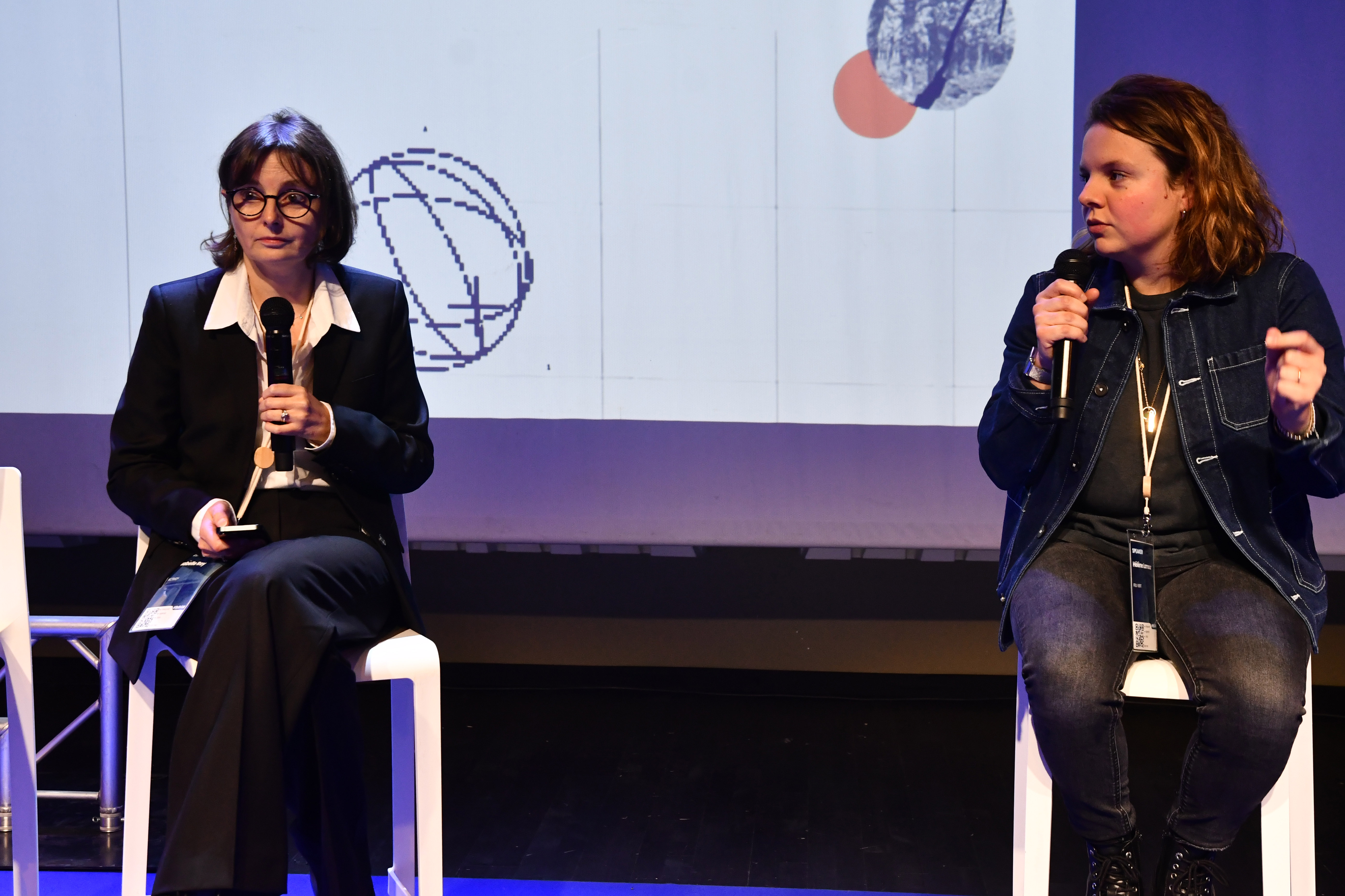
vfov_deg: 26.5
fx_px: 1905
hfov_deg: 38.9
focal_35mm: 51
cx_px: 672
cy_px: 448
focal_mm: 34
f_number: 5.6
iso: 2000
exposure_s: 1/100
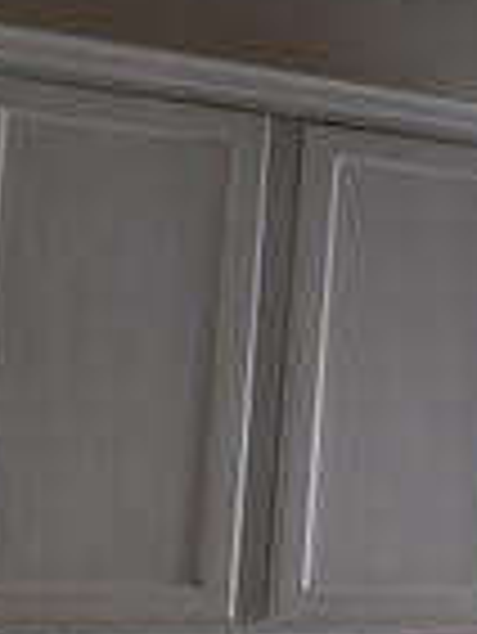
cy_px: 220
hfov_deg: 10.8
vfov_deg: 16.6
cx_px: 1120
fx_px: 2165
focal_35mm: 118
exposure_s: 1/60
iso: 50
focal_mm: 4.3
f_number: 2.4
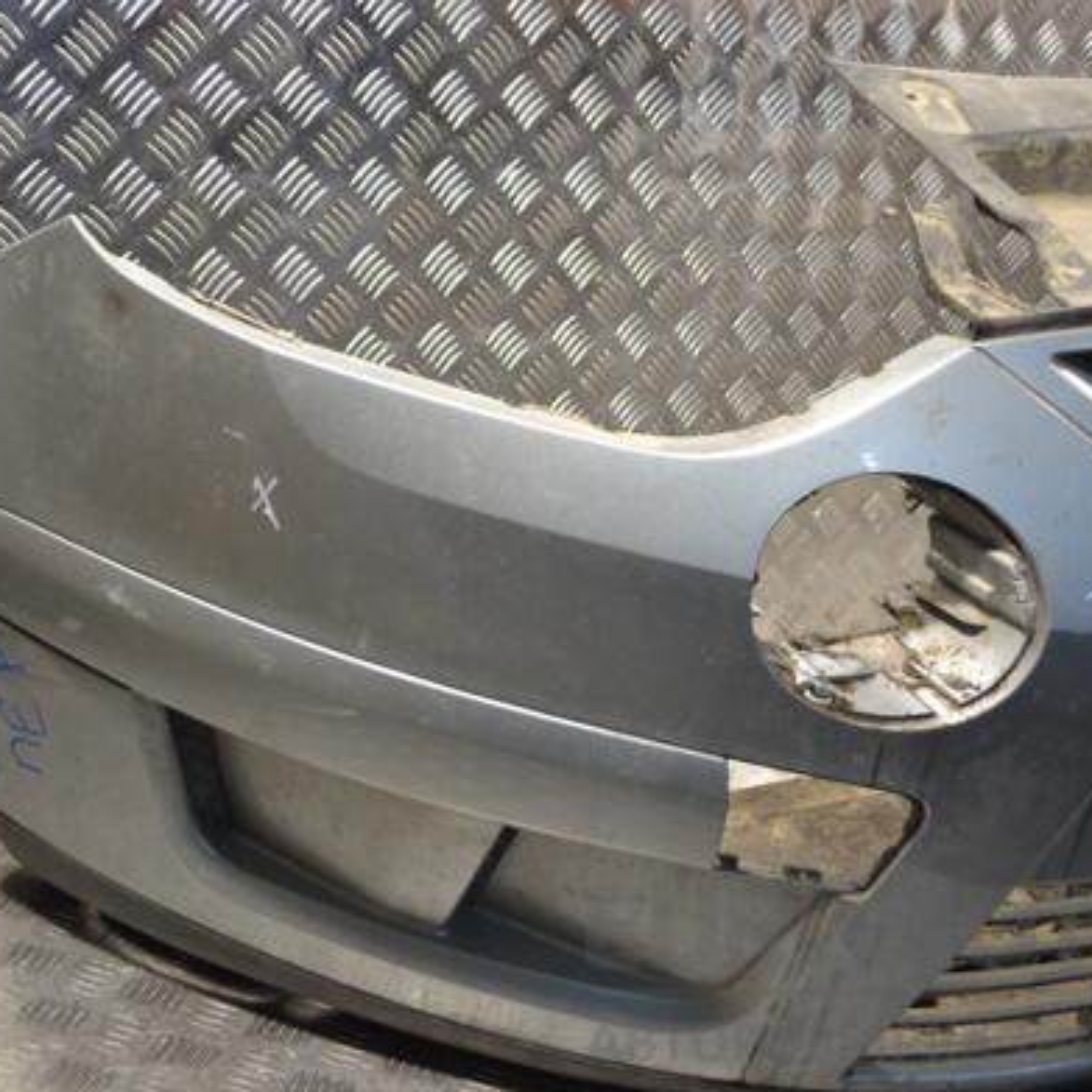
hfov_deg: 36.1
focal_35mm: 47
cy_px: 556
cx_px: 533
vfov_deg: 36.1
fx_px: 1677
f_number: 4.5
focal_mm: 24
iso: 400
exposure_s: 1/80
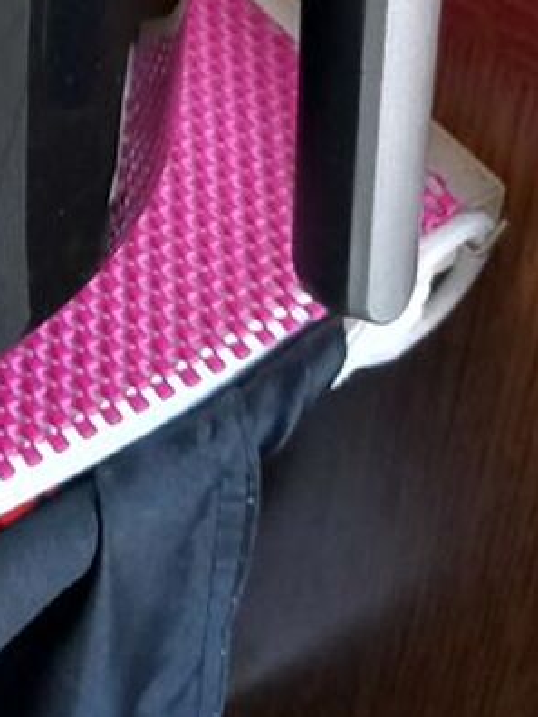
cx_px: -264
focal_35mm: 91
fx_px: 1886
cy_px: -343
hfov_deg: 15.1
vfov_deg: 19.0
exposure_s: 1/25
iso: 250
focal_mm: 4
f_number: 1.8
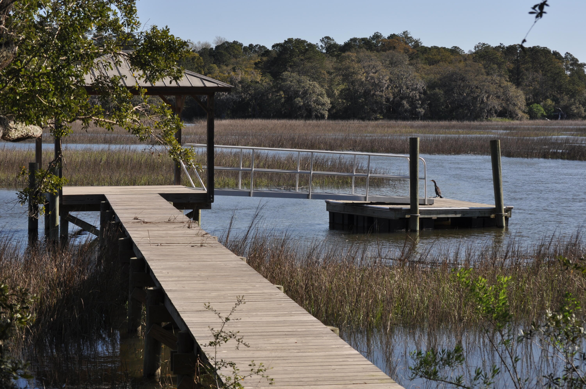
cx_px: 293
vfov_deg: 16.5
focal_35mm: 82
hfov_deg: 24.6
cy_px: 194
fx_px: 1341
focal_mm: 55
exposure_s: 1/320
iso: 200
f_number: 9
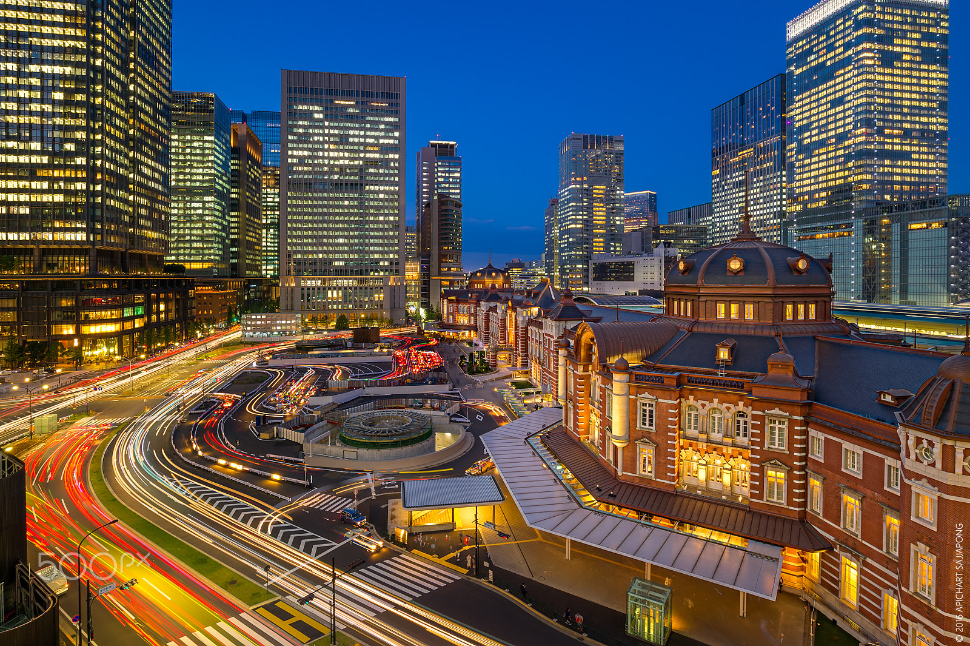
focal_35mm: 18
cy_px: 323
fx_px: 485
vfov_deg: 67.3
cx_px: 485
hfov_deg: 90.0
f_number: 11
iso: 100
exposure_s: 5
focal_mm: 18
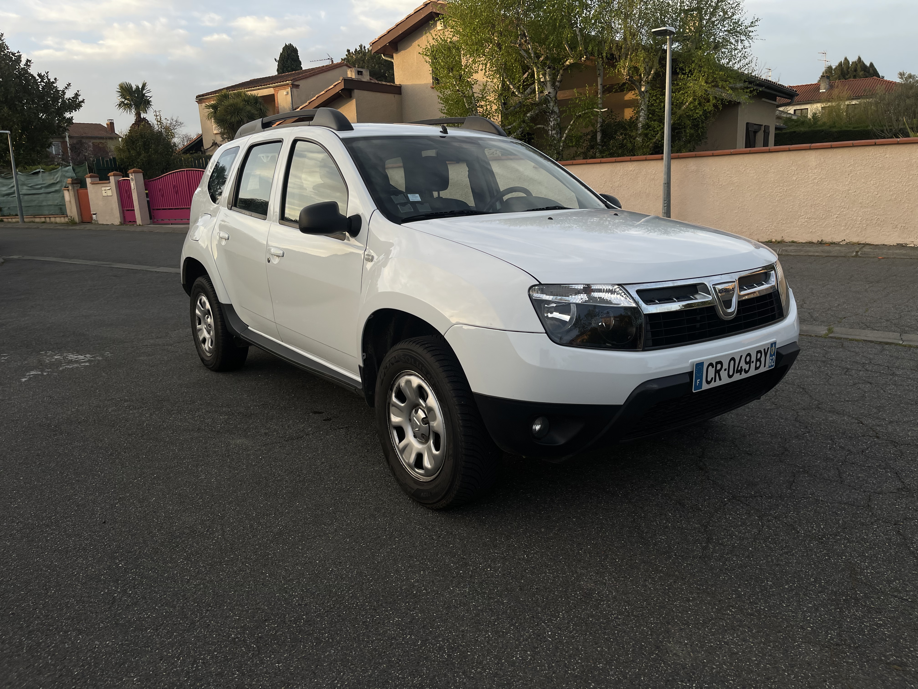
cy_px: 344
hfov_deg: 69.4
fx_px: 663
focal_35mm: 25
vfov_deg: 54.9
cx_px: 459
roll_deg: +2.7
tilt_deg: -12.5
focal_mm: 5.1
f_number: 1.6
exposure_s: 1/618
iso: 32
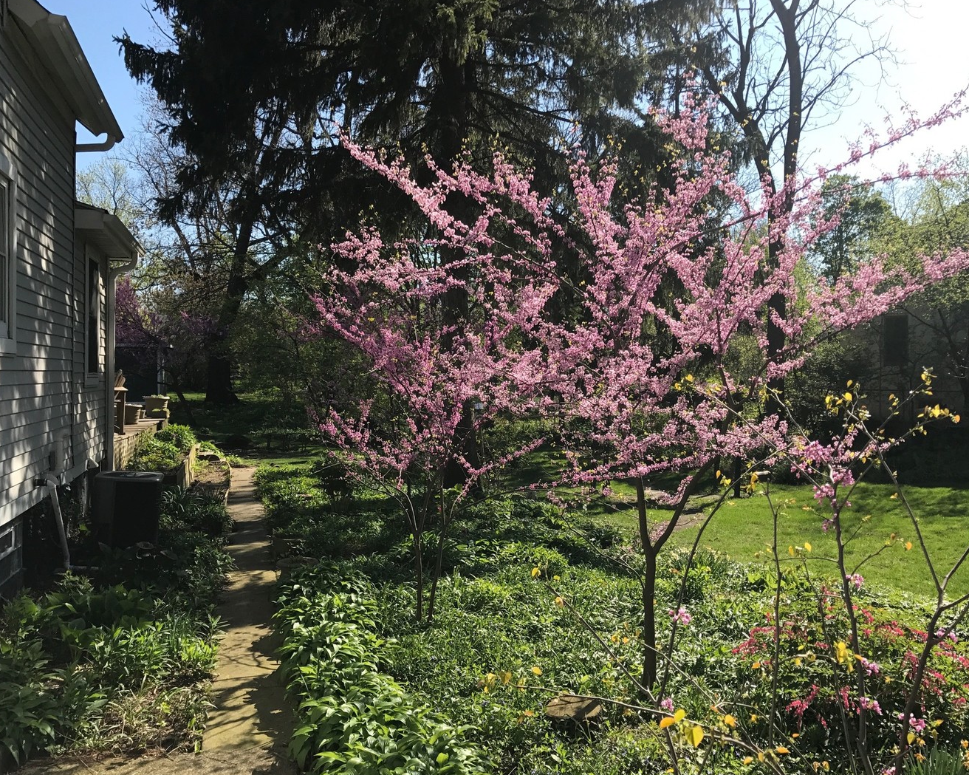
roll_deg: -0.8
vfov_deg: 48.5
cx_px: 501
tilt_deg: +0.7
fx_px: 860
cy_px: 383
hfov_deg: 58.8
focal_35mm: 30
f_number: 1.8
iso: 20
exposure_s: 1/1451
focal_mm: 3.99
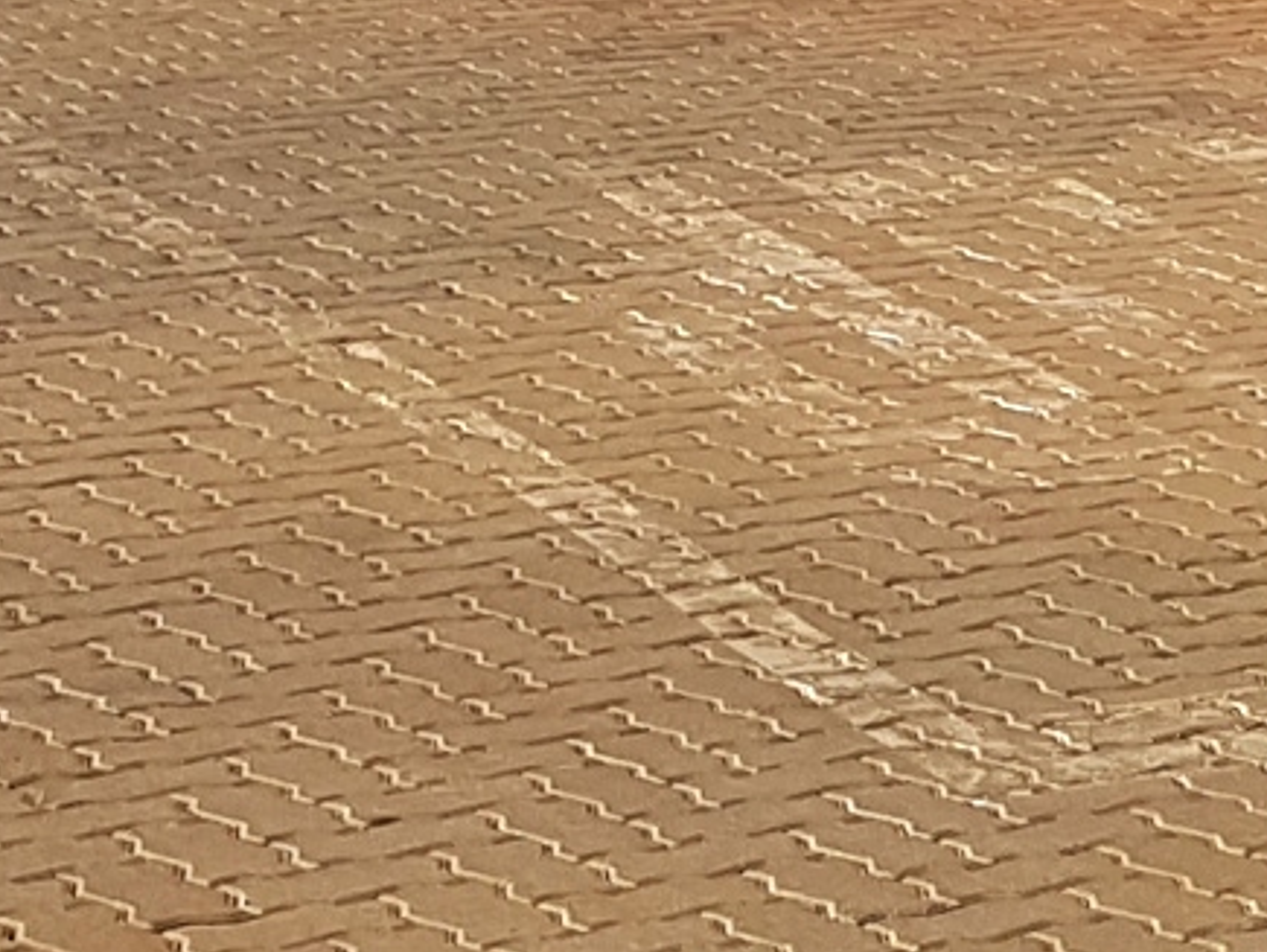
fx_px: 6301
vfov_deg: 7.5
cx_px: 1637
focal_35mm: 172
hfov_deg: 11.2
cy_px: -2018
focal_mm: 4.2
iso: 40
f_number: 1.7
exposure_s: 1/2096
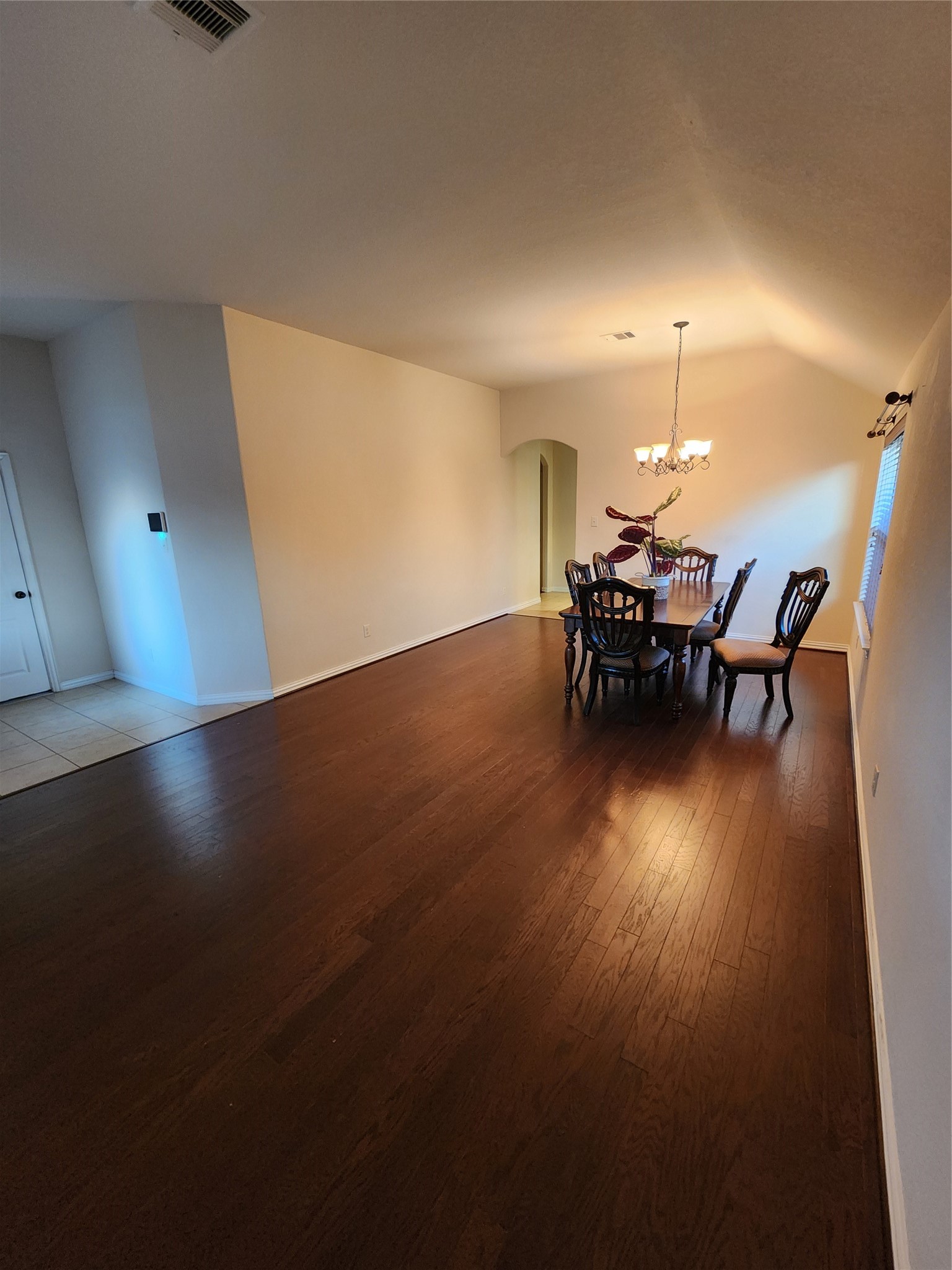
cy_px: 635
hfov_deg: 89.9
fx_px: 477
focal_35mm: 13
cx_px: 476
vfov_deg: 106.2
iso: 400
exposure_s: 1/30
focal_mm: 2.2
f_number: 2.2
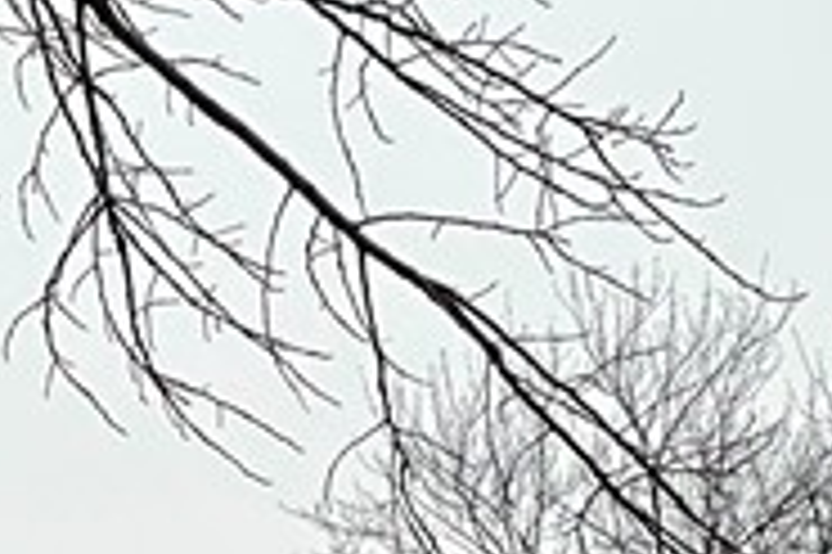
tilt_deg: +5.6
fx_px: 6904
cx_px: -477
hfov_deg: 6.8
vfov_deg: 4.4
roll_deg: +0.1
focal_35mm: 299
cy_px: 1531
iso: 25
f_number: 2
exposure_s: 1/205
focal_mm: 6
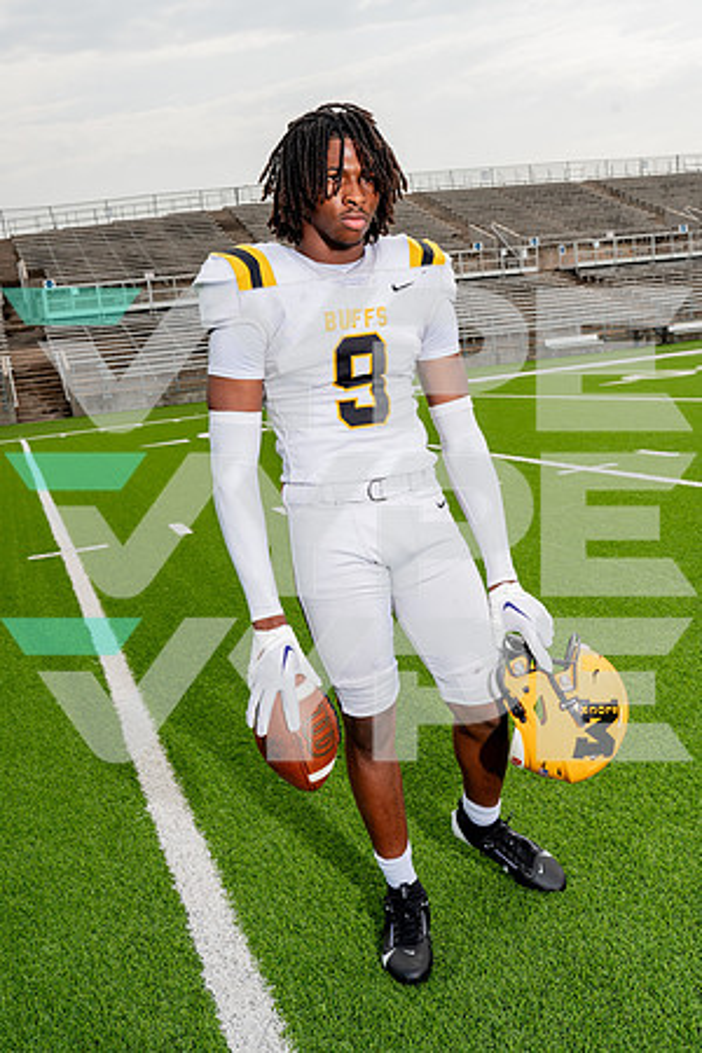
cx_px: 351
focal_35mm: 35
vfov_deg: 54.4
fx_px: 1024
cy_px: 526
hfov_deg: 37.9
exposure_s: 1/250
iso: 100
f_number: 8
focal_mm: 35
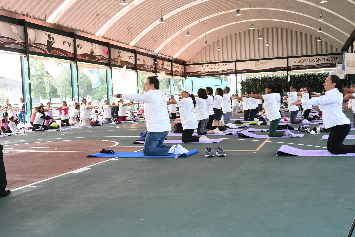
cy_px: 118
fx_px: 444
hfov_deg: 43.6
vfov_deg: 29.9
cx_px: 178
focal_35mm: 45
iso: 2000
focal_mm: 30
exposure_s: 1/100
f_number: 13
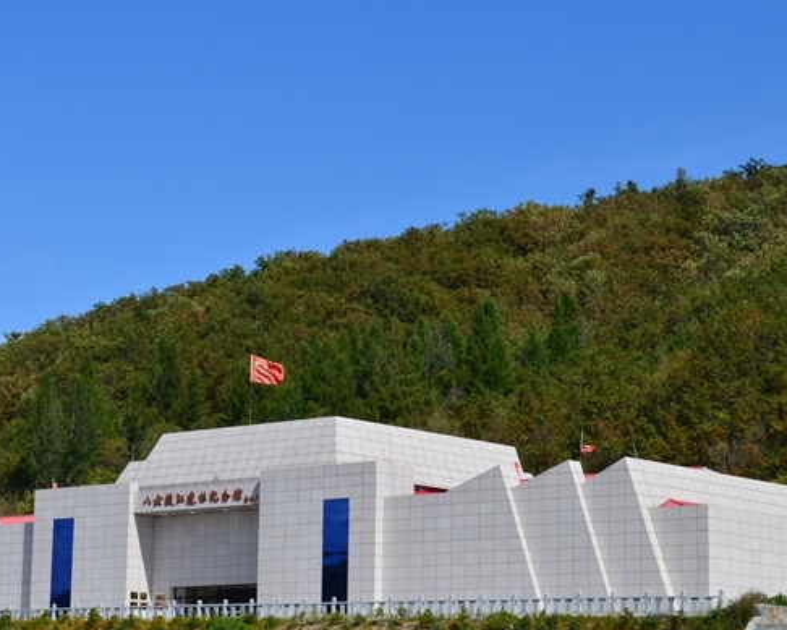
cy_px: 309
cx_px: 314
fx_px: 2227
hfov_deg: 20.0
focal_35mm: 96
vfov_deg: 16.1
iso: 200
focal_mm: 55
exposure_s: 1/400
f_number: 11
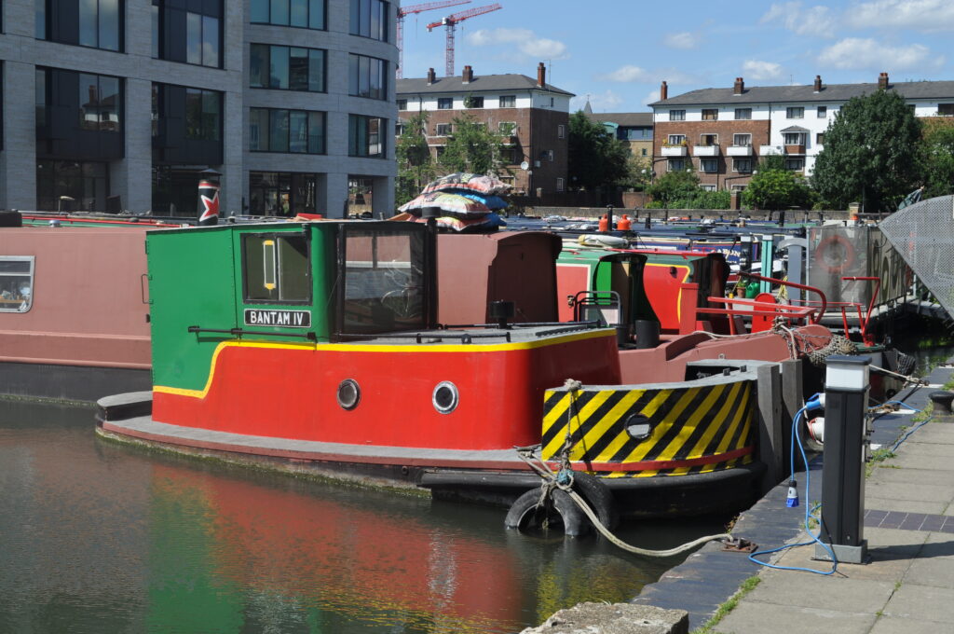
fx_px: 1389
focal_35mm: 52
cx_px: 477
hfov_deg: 37.9
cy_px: 317
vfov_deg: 25.7
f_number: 9
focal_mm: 35
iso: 200
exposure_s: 1/320
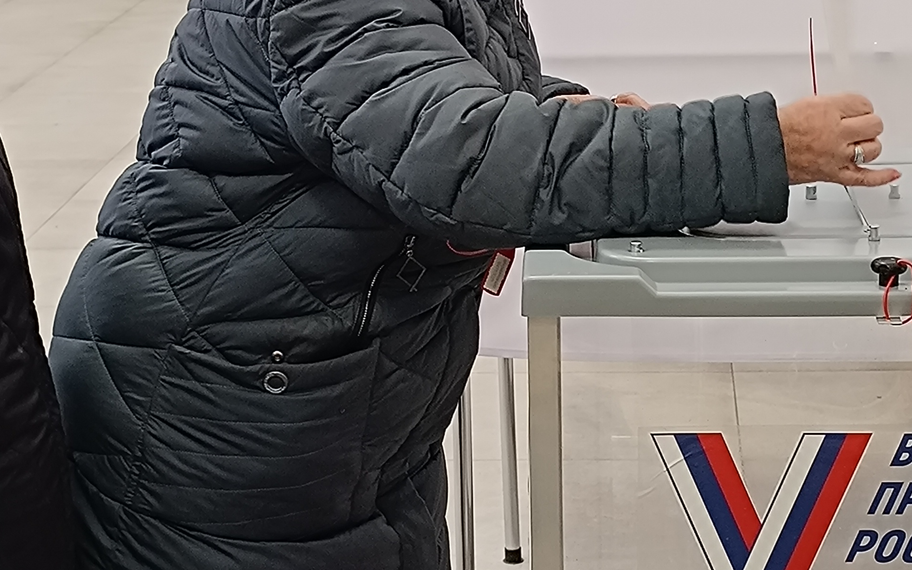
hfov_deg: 37.5
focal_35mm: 54
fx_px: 1342
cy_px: 239
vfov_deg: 23.9
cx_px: 501
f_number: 1.65
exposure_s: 1/100
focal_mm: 6.14
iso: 1247
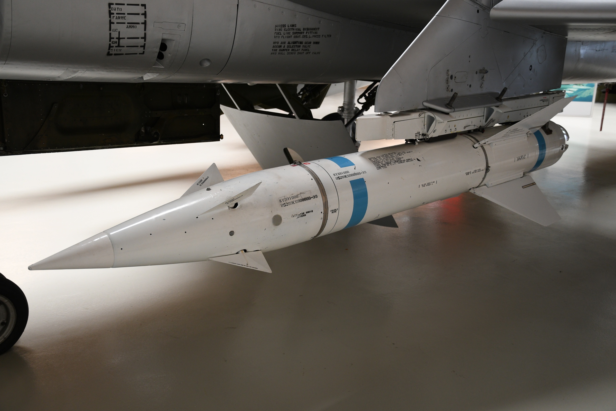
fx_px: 565
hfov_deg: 57.2
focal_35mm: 33
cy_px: 206
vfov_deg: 40.0
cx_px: 308
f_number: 3.5
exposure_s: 1/50
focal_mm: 22
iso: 500
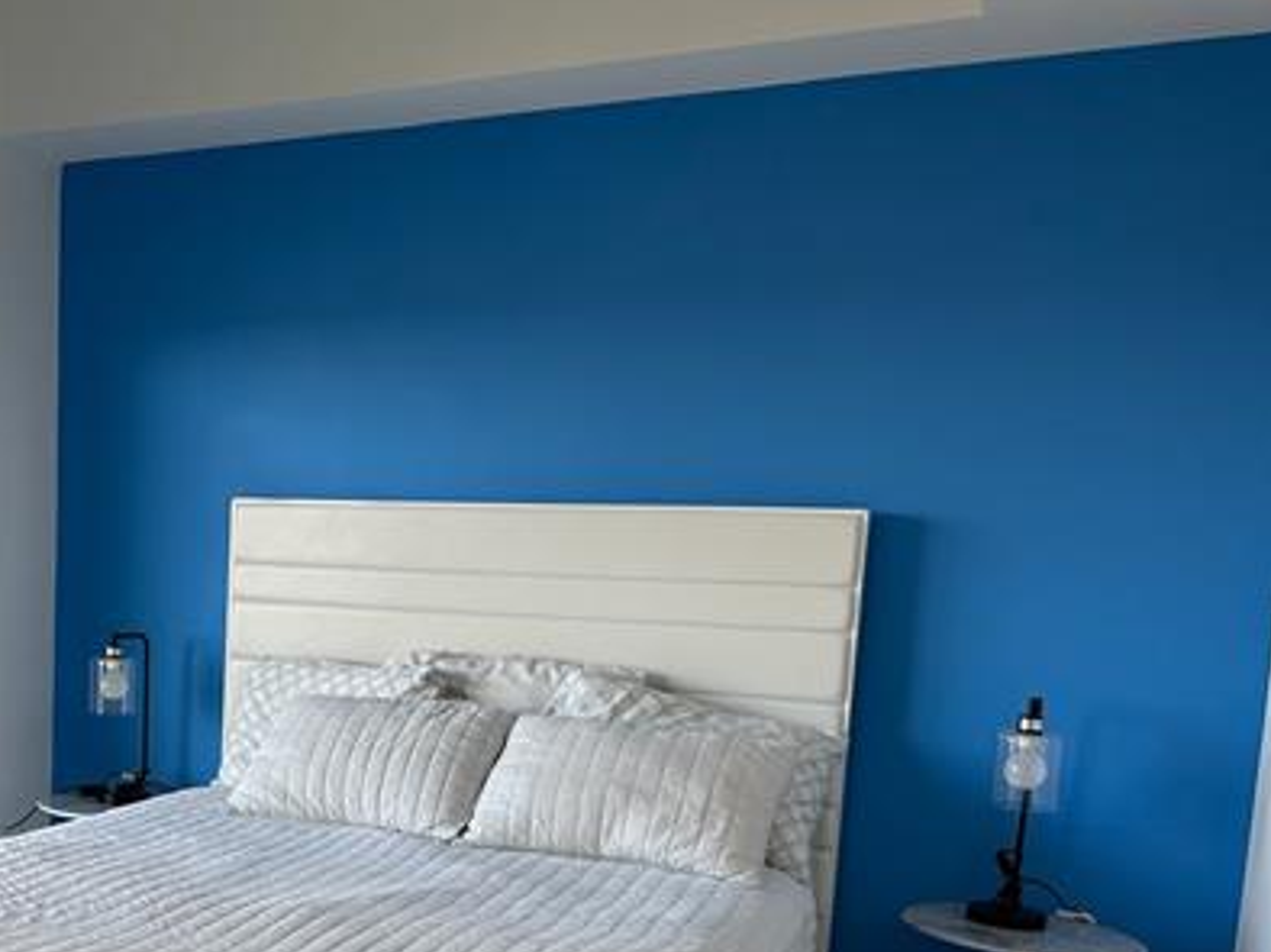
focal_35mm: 39
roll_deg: -2.1
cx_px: 248
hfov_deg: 45.4
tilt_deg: -7.0
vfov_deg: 35.9
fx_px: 1431
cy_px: 716
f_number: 1.78
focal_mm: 6.86
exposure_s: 1/121
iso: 80
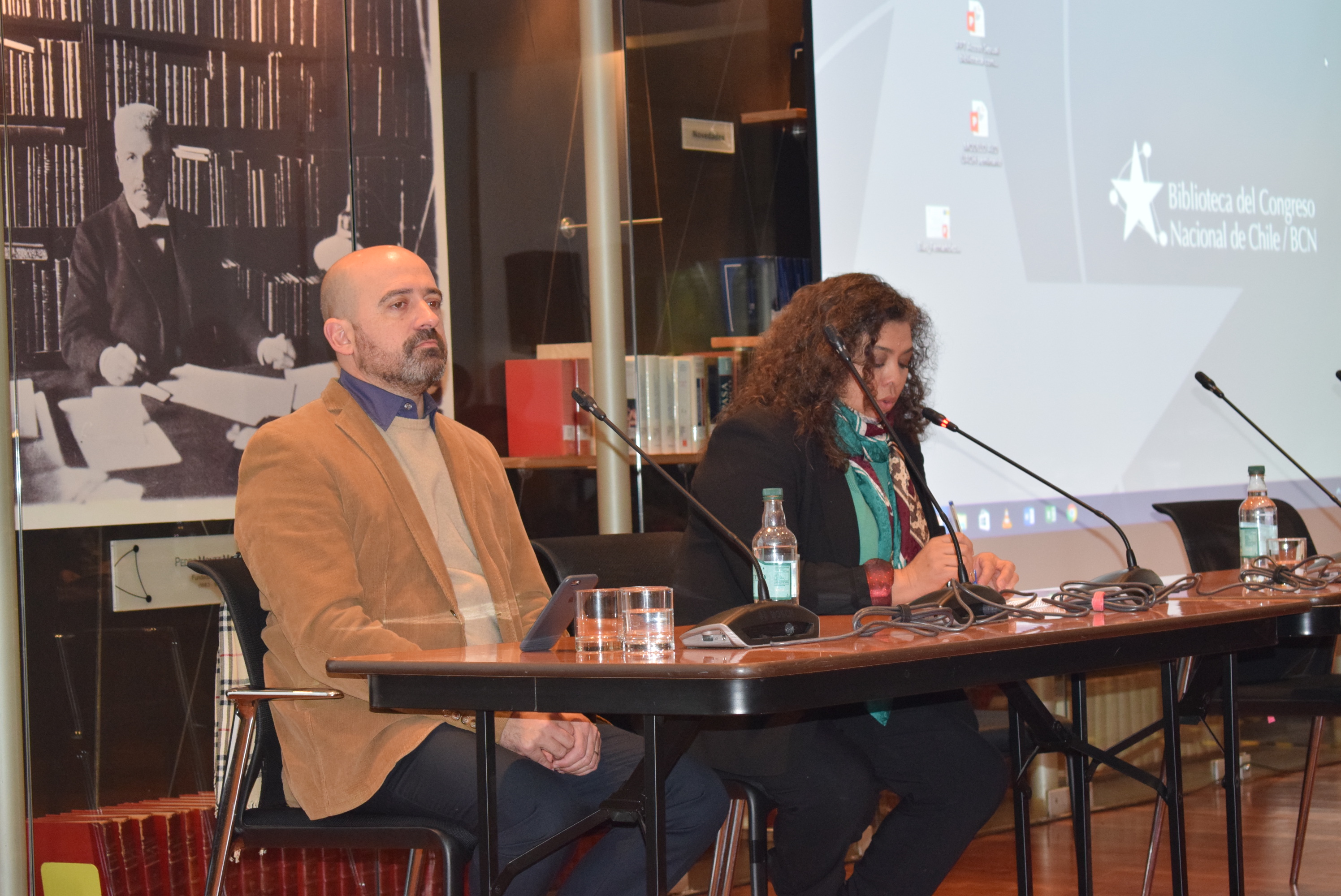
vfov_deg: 16.6
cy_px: 448
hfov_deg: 24.6
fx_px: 3075
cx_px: 670
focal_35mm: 82
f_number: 5.6
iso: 1600
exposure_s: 1/60
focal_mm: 55
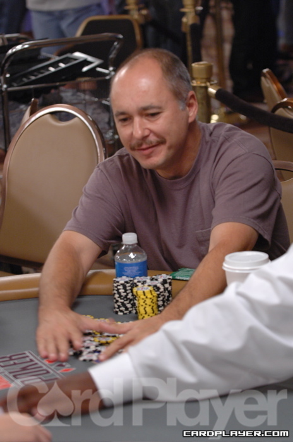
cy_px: 221
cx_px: 146
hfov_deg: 11.4
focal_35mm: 120
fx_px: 1469
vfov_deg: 17.1
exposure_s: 1/40
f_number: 3.5
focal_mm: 80
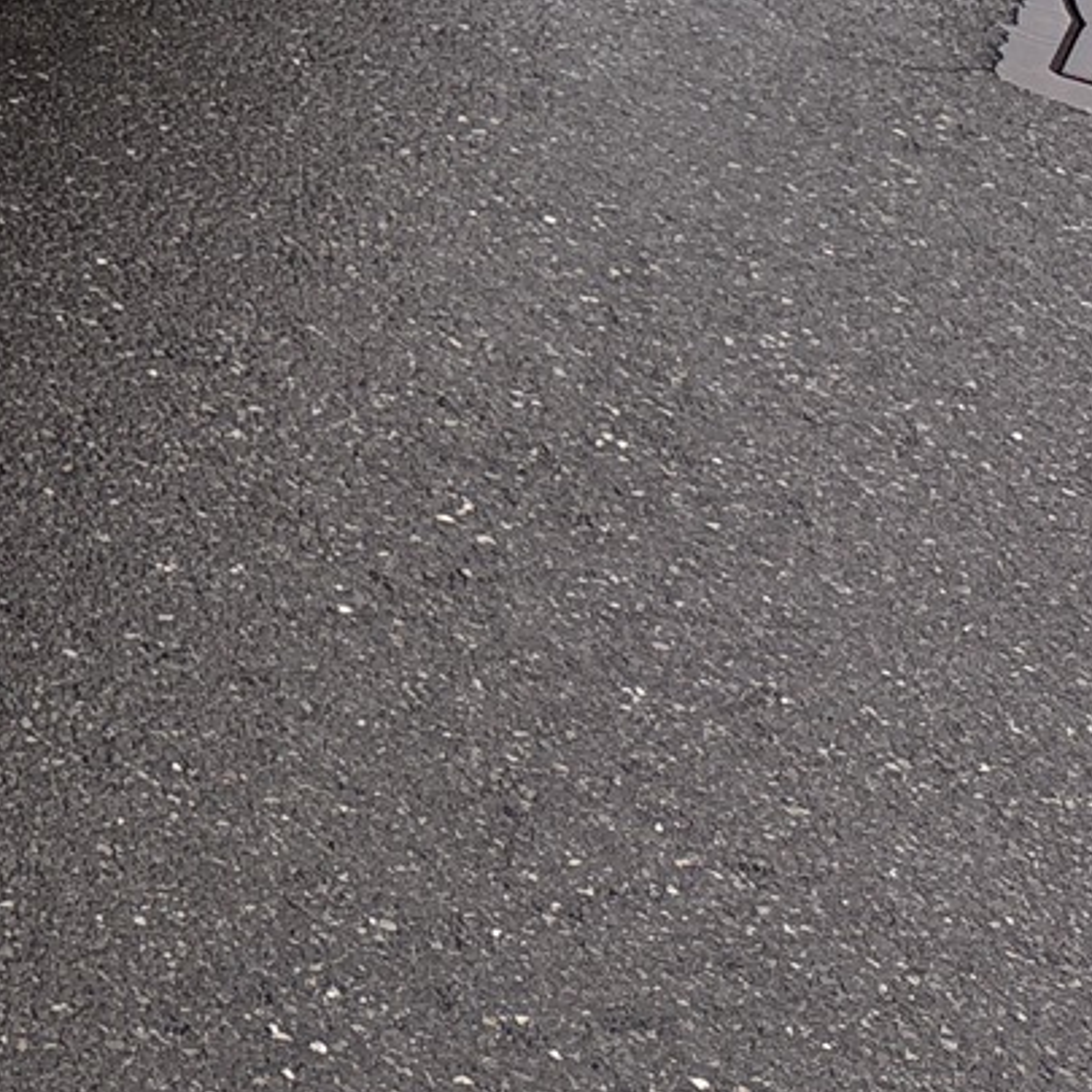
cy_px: -564
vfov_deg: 14.8
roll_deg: -1.0
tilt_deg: -20.2
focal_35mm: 109
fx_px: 3890
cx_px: -1321
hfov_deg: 13.1
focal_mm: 5.96
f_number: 1.6
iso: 50
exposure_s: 1/927
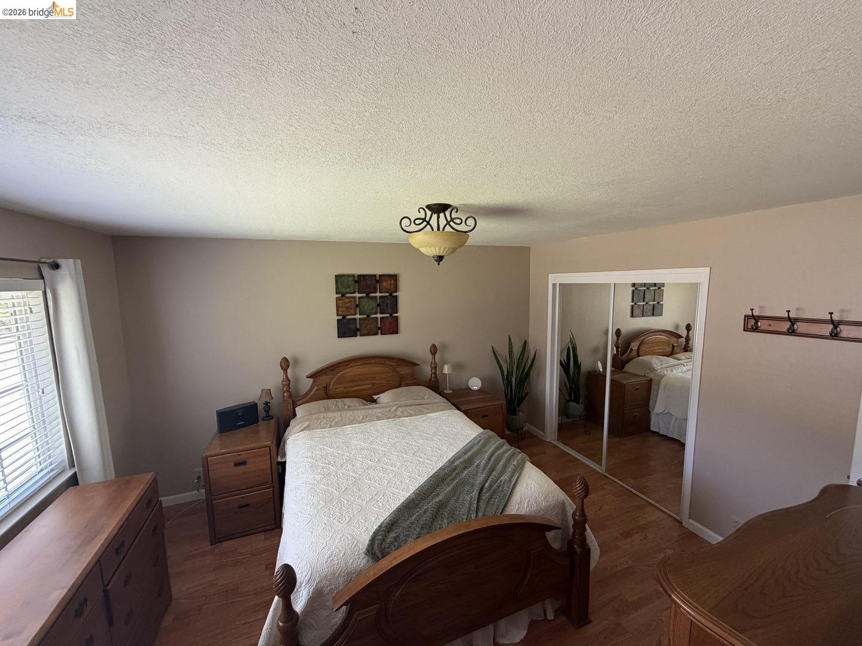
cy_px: 323
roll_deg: +1.1
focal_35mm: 14
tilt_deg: -7.1
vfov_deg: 85.7
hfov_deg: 102.1
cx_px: 431
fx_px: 349
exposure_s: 1/111
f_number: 2.2
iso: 320
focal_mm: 2.22
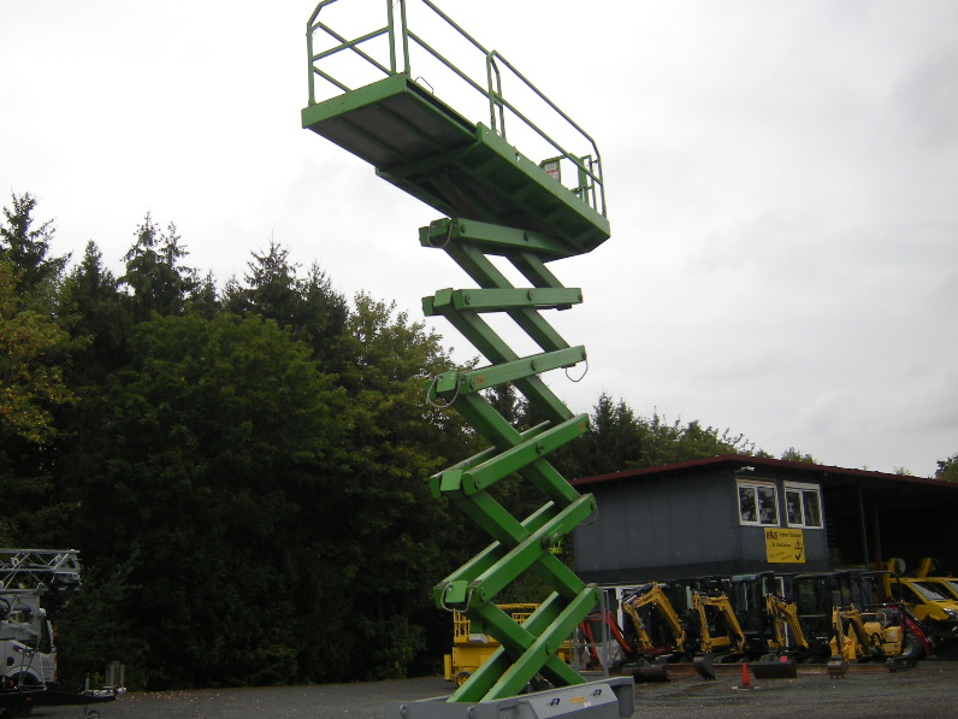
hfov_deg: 51.0
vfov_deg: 39.6
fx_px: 996
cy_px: 414
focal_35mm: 36
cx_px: 383
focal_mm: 4.7
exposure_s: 1/136
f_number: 5.6
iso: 64
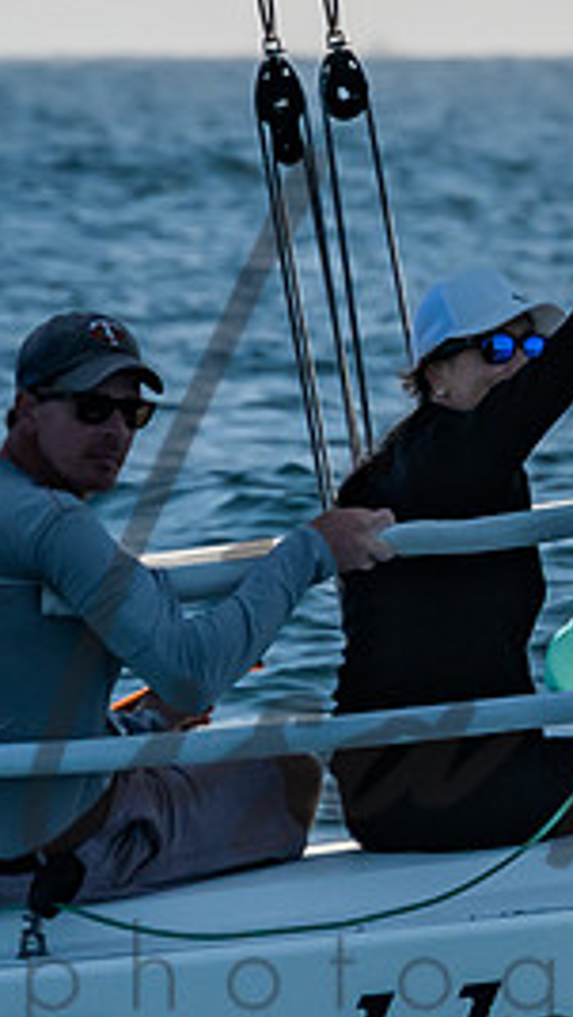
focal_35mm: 906
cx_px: 1073
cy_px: 231
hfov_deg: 1.3
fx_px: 24441
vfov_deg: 2.4
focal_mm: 170
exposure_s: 1/640
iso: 160
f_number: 6.3
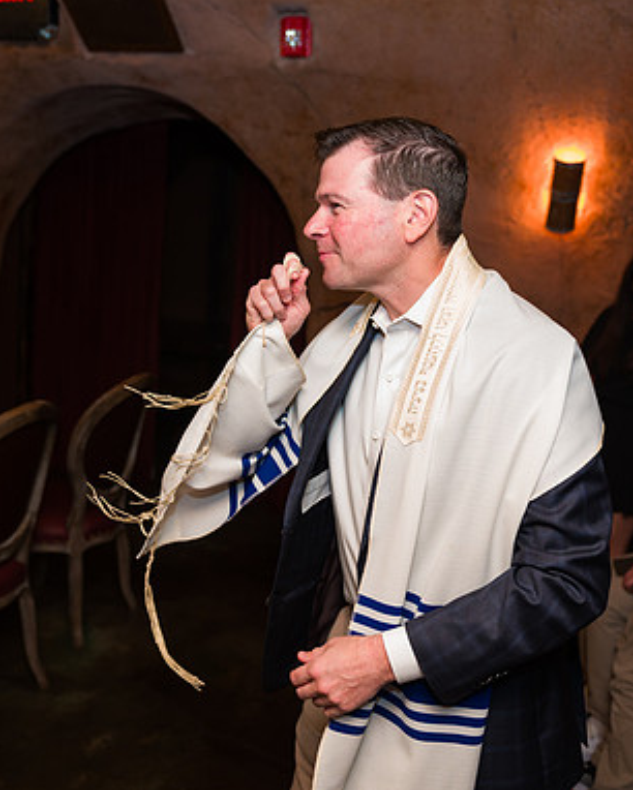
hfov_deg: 41.2
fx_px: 842
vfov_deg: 50.3
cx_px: 299
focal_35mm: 36
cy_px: 384
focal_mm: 24
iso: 1250
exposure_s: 1/200
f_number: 3.2
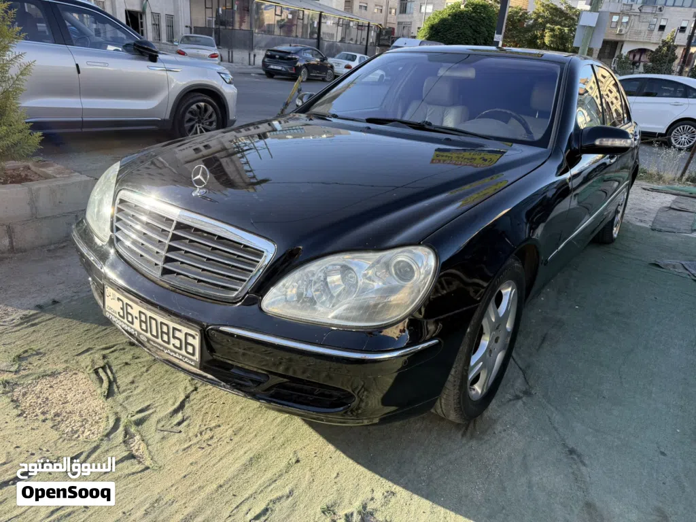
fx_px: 483
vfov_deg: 56.8
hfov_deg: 71.6
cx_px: 348
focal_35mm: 24
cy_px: 261
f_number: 1.78
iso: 100
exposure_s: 1/1046
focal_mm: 6.76
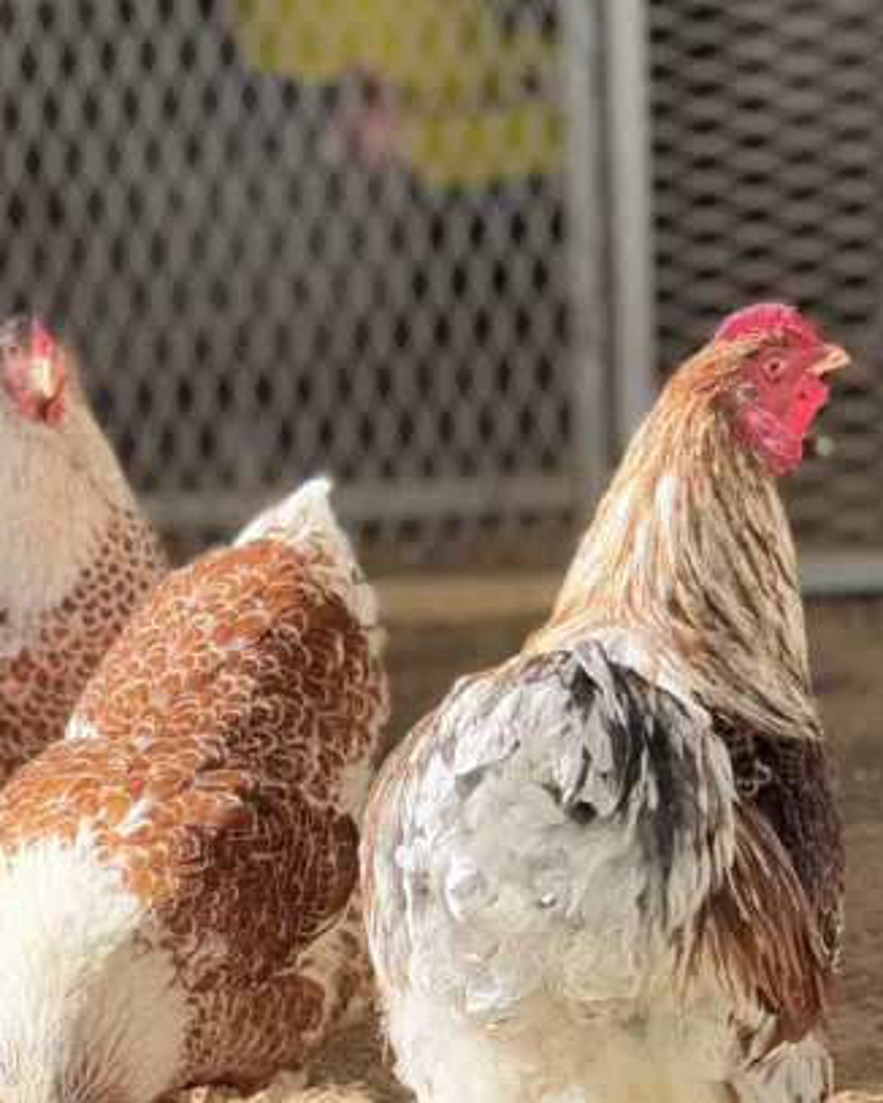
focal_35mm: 184
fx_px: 6006
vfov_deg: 10.5
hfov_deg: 8.4
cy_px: 564
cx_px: 152
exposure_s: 1/175
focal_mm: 15.66
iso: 64
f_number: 2.8
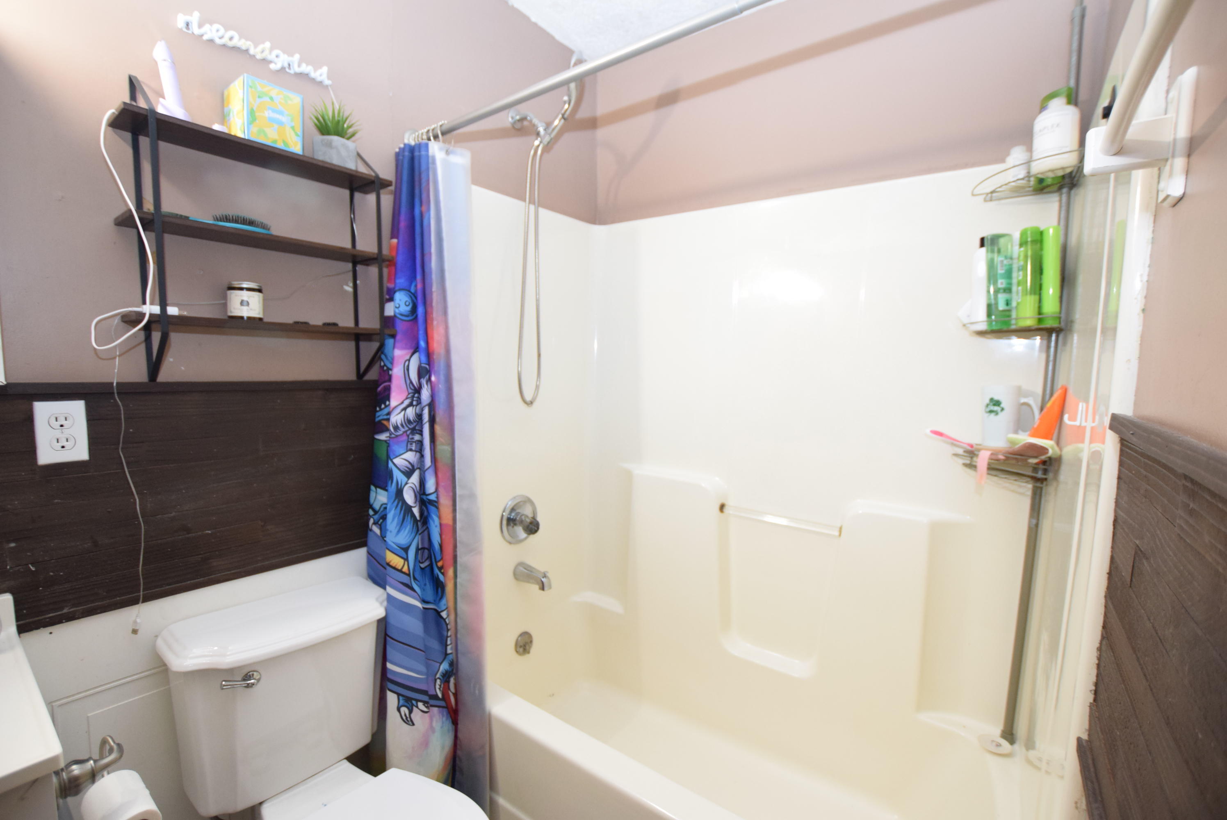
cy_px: 410
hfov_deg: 100.3
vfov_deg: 77.4
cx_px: 614
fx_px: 512
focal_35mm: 15
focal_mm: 10
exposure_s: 1/60
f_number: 3.5
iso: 1400
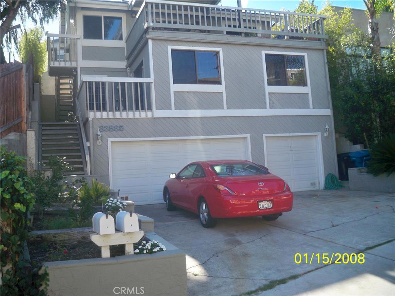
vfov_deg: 40.7
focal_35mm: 35
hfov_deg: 52.6
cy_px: 148
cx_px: 198
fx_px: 399
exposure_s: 1/320
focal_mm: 6.3
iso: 100
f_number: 3.1
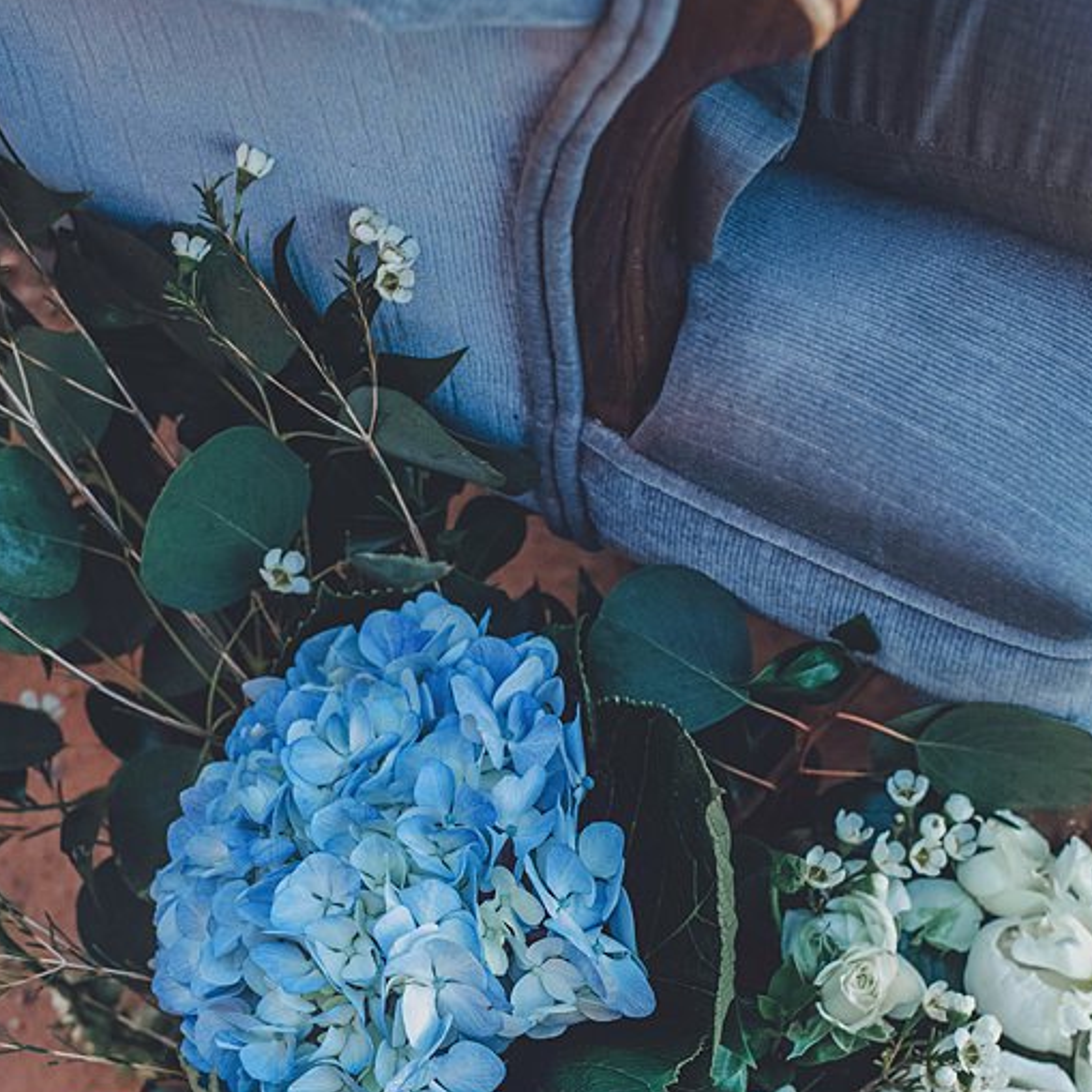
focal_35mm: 94
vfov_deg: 18.4
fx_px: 3355
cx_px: 453
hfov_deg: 18.5
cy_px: 812
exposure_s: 1/250
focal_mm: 50
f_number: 4
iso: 200
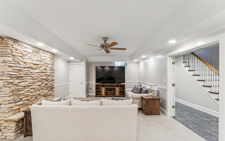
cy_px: 78
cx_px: 111
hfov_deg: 101.5
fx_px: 92
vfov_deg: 74.6
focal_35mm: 15
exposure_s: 1/1.67
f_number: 13
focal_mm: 14
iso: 400
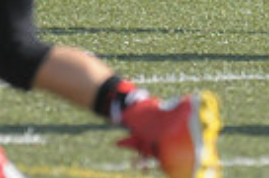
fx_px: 12904
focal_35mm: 1731
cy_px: -193
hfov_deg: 1.2
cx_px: 332
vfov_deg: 0.8
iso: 1600
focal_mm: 270
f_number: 4
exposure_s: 1/5000
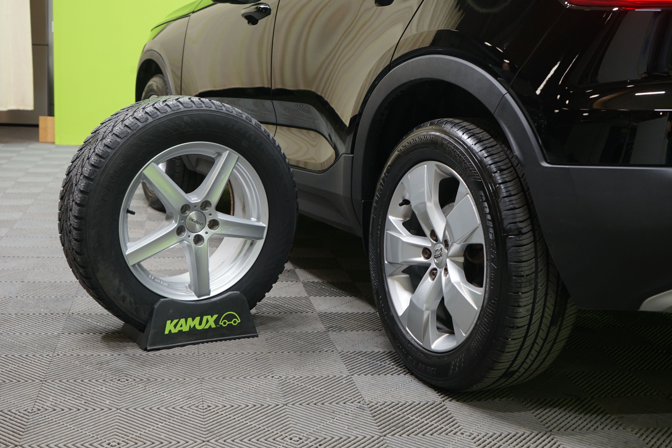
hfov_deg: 41.1
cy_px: 224
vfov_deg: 28.1
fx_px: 896
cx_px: 336
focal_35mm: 48
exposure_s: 1/20
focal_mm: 48
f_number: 7.1
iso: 640
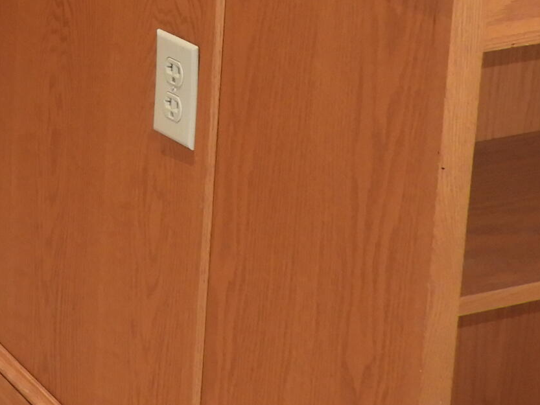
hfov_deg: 16.8
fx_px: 1685
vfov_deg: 12.8
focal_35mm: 108
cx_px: -222
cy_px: -241
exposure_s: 1/30
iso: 160
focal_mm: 5.4
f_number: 3.5
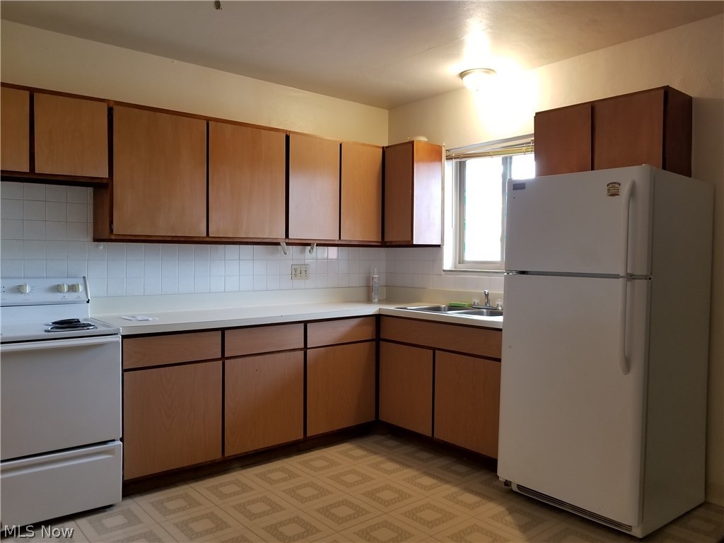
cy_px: 272
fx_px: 544
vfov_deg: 53.1
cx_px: 362
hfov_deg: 67.3
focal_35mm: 26
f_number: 1.7
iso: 200
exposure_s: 1/30
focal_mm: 4.25
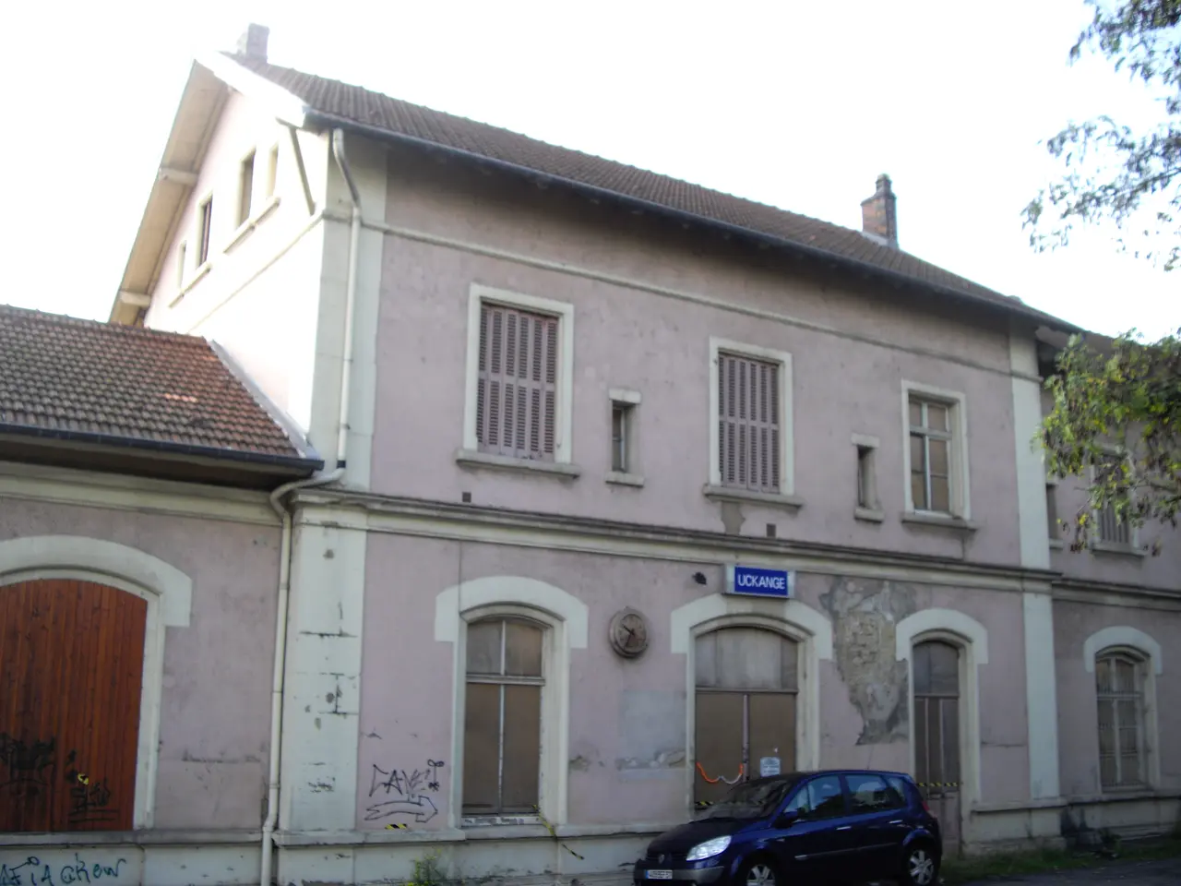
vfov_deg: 37.7
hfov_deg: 49.0
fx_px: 1296
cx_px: 590
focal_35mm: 38
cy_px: 443
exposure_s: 1/125
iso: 64
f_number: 2.8
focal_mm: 7.9
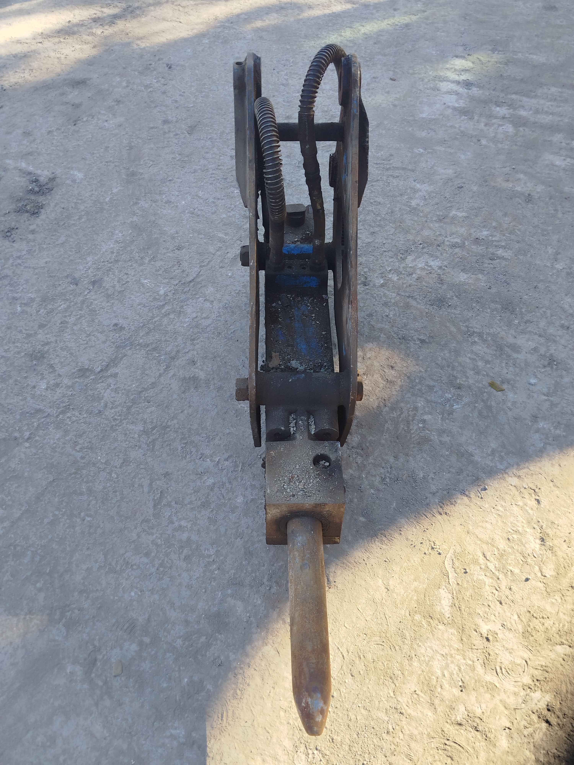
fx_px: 685
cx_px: 287
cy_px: 382
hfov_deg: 45.4
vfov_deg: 58.4
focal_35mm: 31
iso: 50
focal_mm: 5.31
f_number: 1.7
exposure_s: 1/229
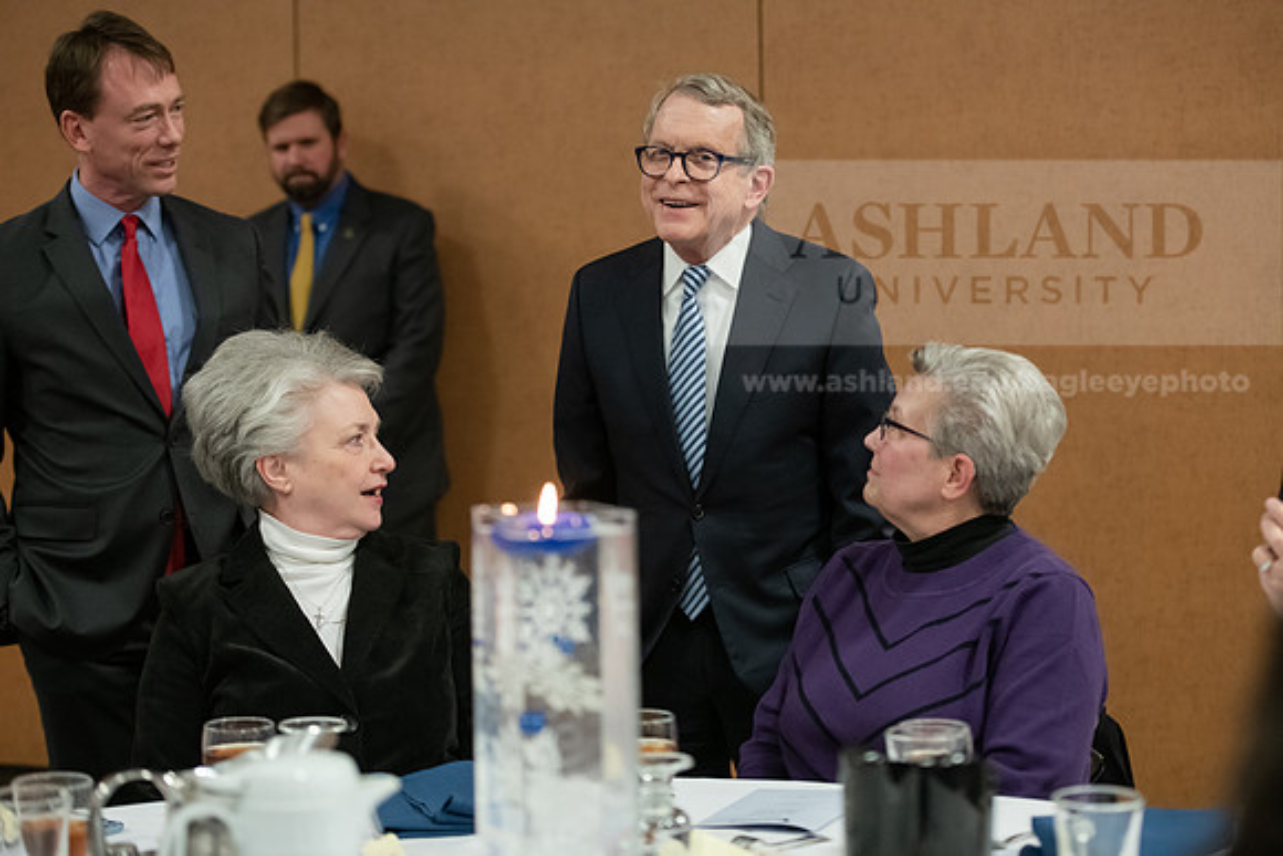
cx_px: 642
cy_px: 428
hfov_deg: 28.8
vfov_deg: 19.5
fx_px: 2495
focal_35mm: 70
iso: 3200
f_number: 3.2
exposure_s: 1/200
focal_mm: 70
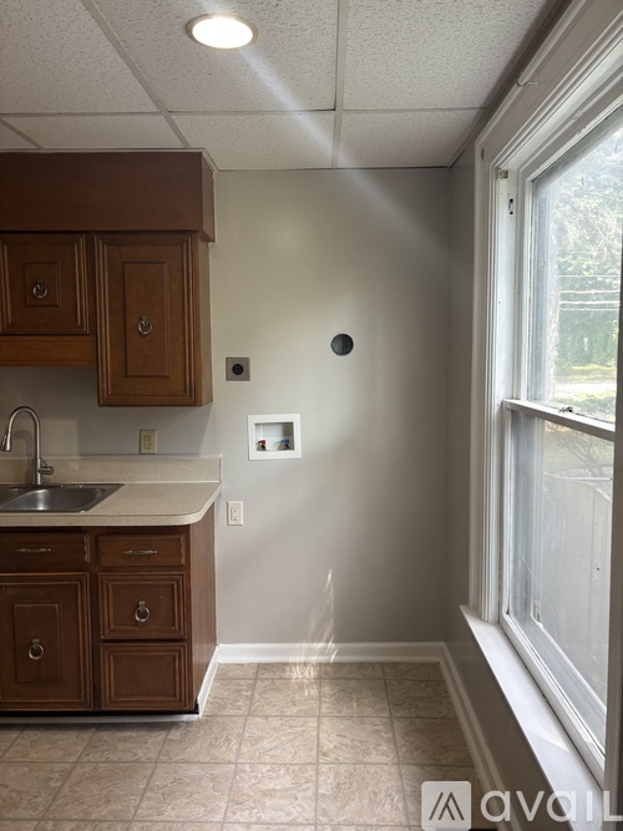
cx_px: 312
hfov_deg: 53.0
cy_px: 416
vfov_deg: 67.3
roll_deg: -1.9
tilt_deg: -5.0
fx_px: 624
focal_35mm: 26
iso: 80
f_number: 1.6
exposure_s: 1/60
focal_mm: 5.96
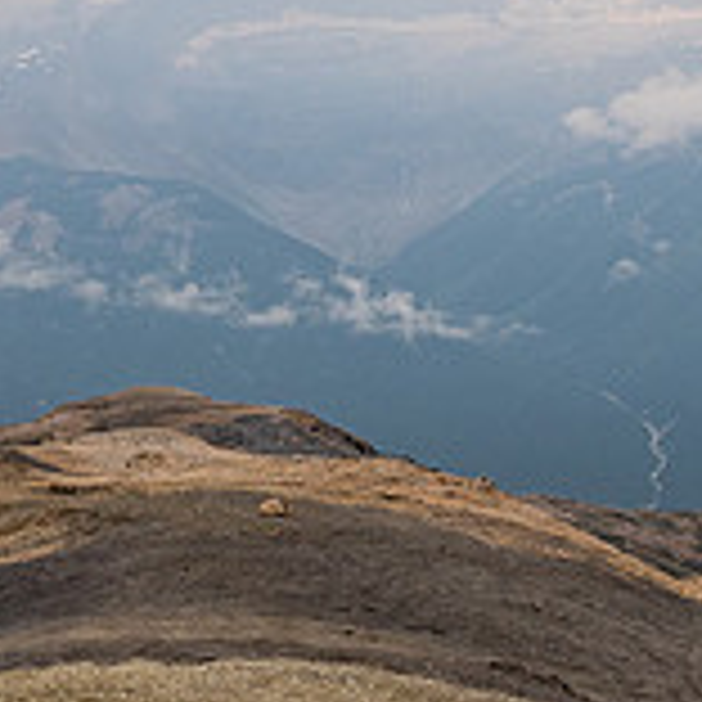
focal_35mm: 79
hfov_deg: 21.9
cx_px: 292
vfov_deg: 21.9
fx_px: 1813
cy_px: 407
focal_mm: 12
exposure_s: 1/320
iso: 200
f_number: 8
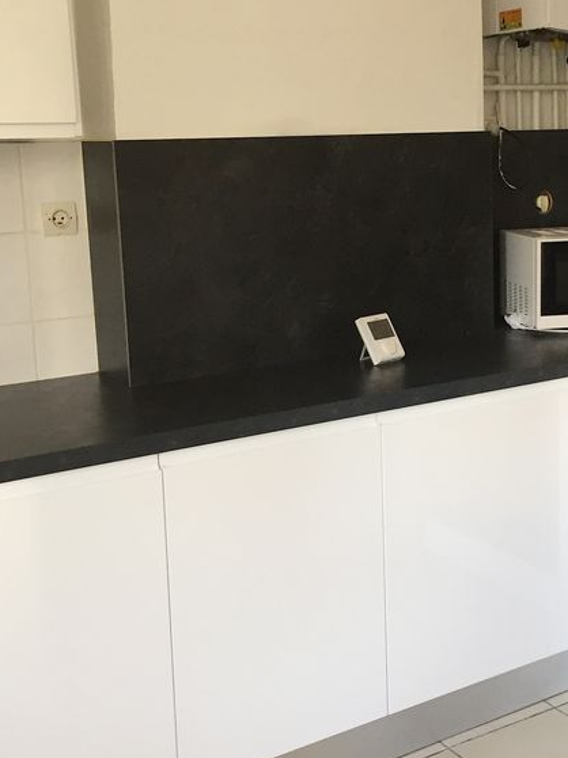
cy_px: 333
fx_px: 1139
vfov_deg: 36.8
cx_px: 414
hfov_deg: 27.7
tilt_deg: -10.9
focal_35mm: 52
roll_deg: +1.2
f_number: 2.2
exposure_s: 1/33
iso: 100
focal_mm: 4.15
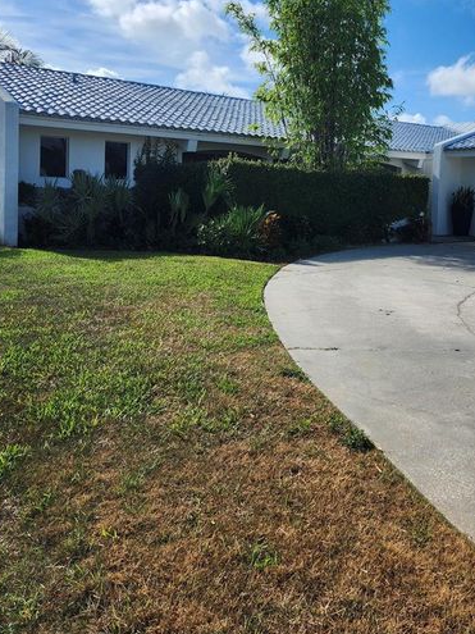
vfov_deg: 57.3
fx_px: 567
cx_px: 302
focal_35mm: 31
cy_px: 221
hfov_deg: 45.0
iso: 25
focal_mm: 5.54
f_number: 1.8
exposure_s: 1/2436
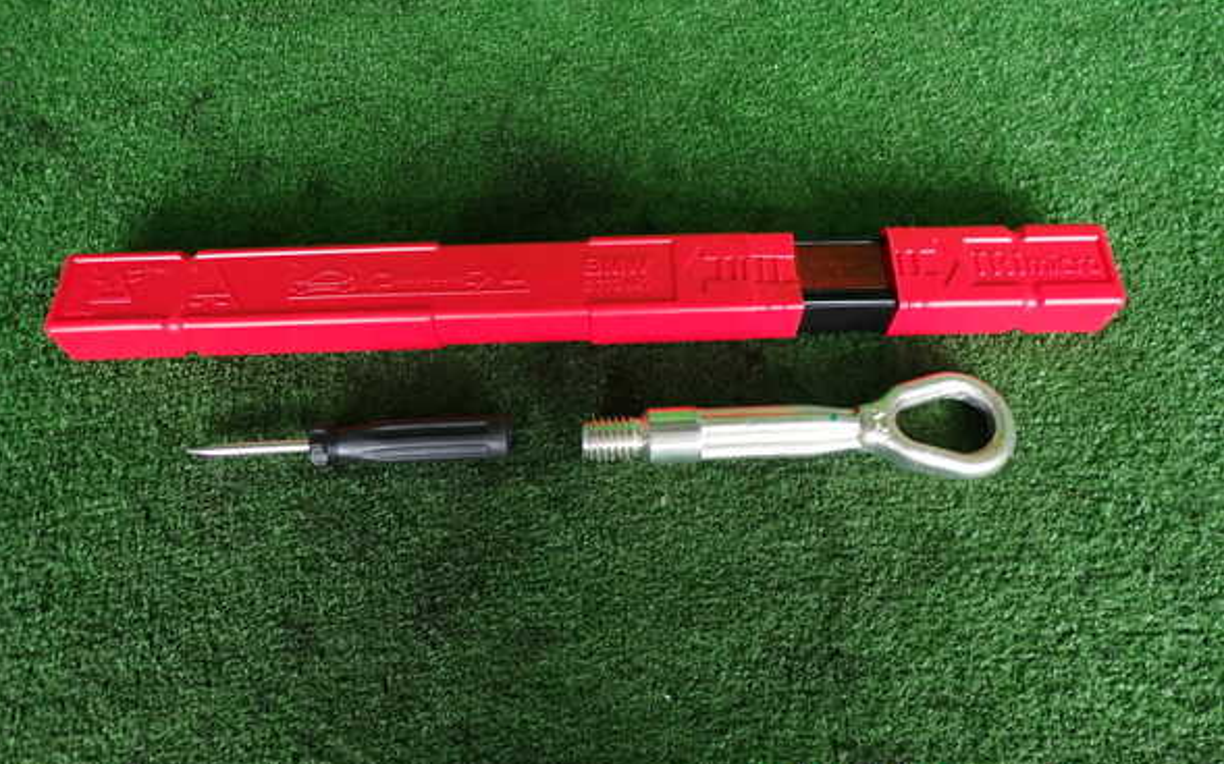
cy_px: 349
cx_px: 605
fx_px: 901
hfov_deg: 68.4
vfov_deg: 46.0
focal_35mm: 27
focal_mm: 4.5
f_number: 2
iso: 160
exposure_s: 1/60
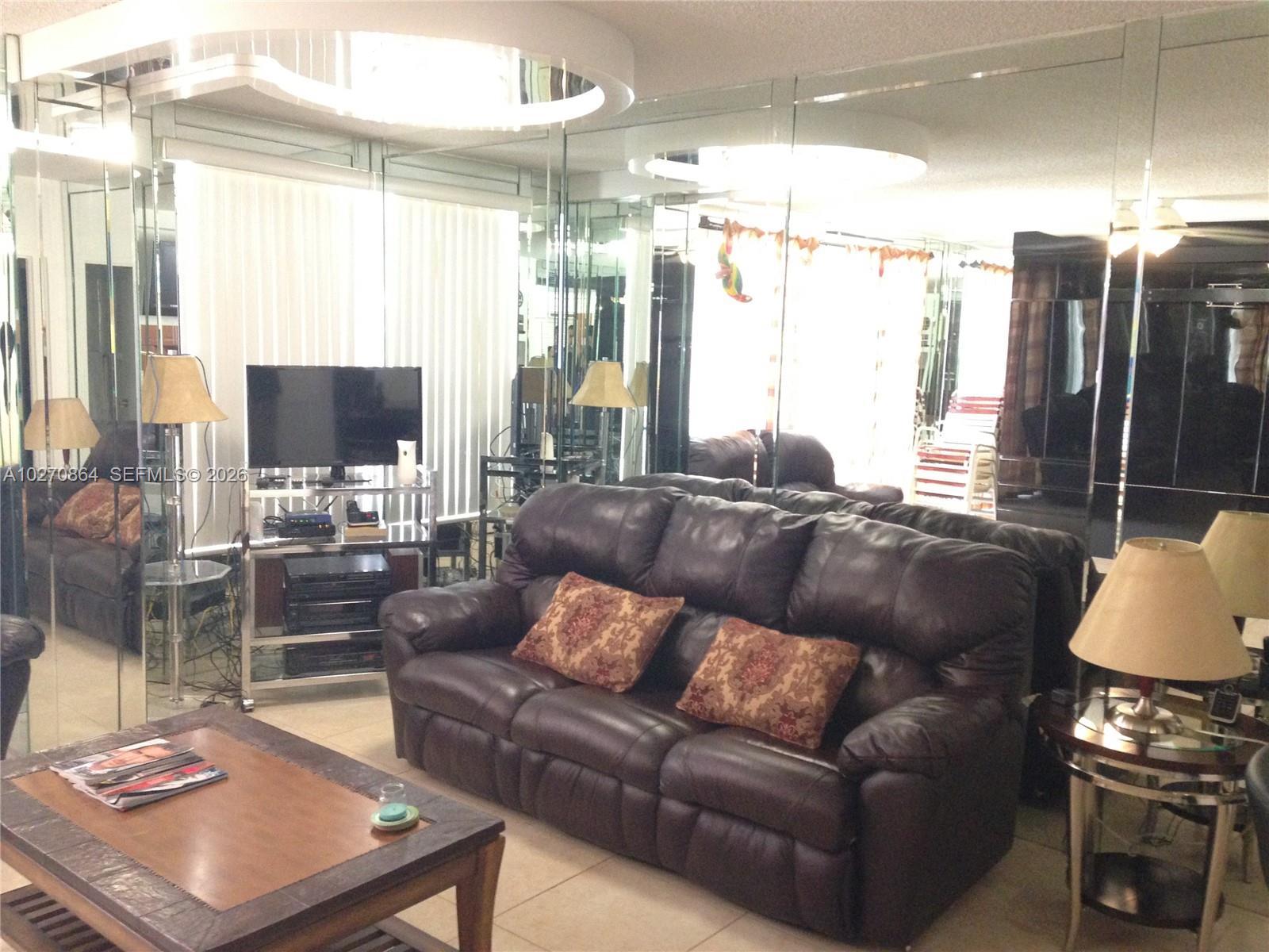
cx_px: 634
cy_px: 476
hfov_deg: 55.4
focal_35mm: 33
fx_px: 1210
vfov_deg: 42.9
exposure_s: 1/20
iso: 400
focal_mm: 4.12
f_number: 2.4
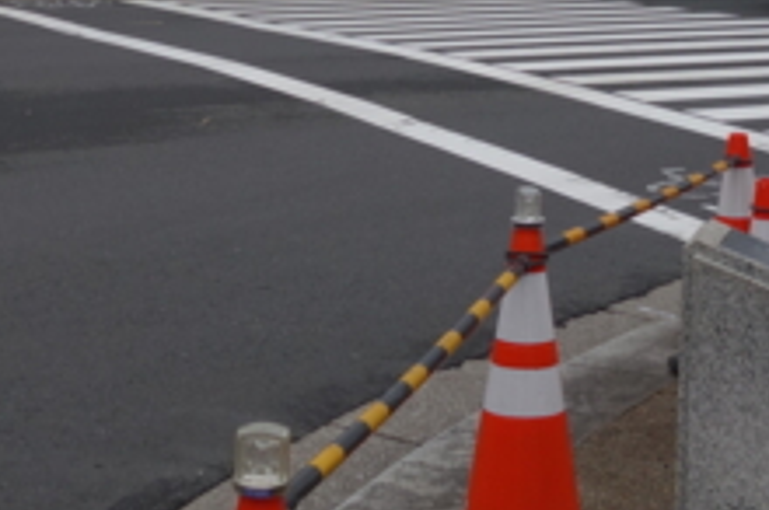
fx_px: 2176
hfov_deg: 20.0
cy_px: -407
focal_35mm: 102
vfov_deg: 12.3
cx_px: 517
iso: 125
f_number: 5.6
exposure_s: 1/125
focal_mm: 10.4
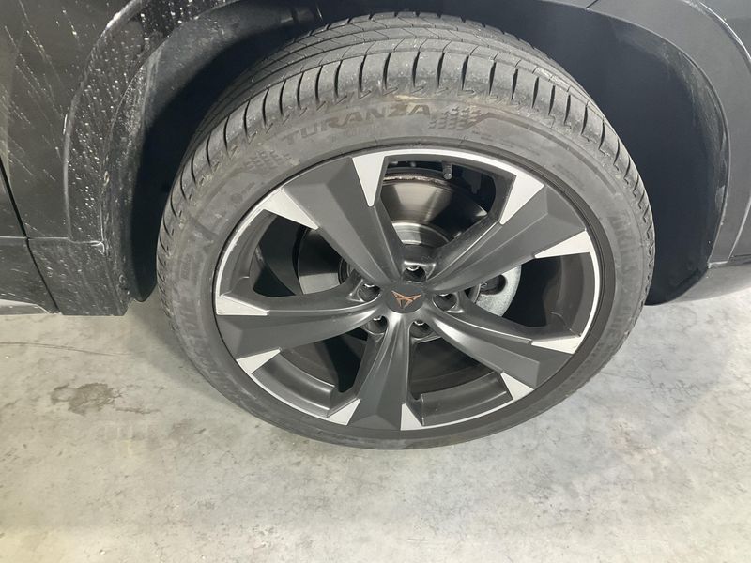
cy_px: 282
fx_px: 629
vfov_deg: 48.2
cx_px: 376
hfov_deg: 61.7
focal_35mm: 29
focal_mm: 3
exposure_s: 1/50
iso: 64
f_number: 1.8
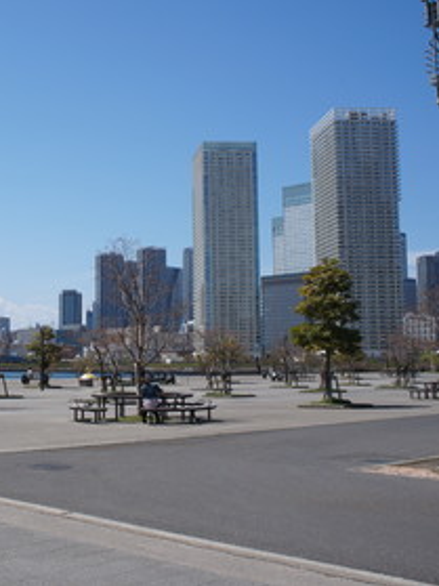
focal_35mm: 49
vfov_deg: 39.1
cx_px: 86
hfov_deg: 29.1
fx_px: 825
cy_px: 274
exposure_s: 1/800
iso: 200
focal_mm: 21
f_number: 8
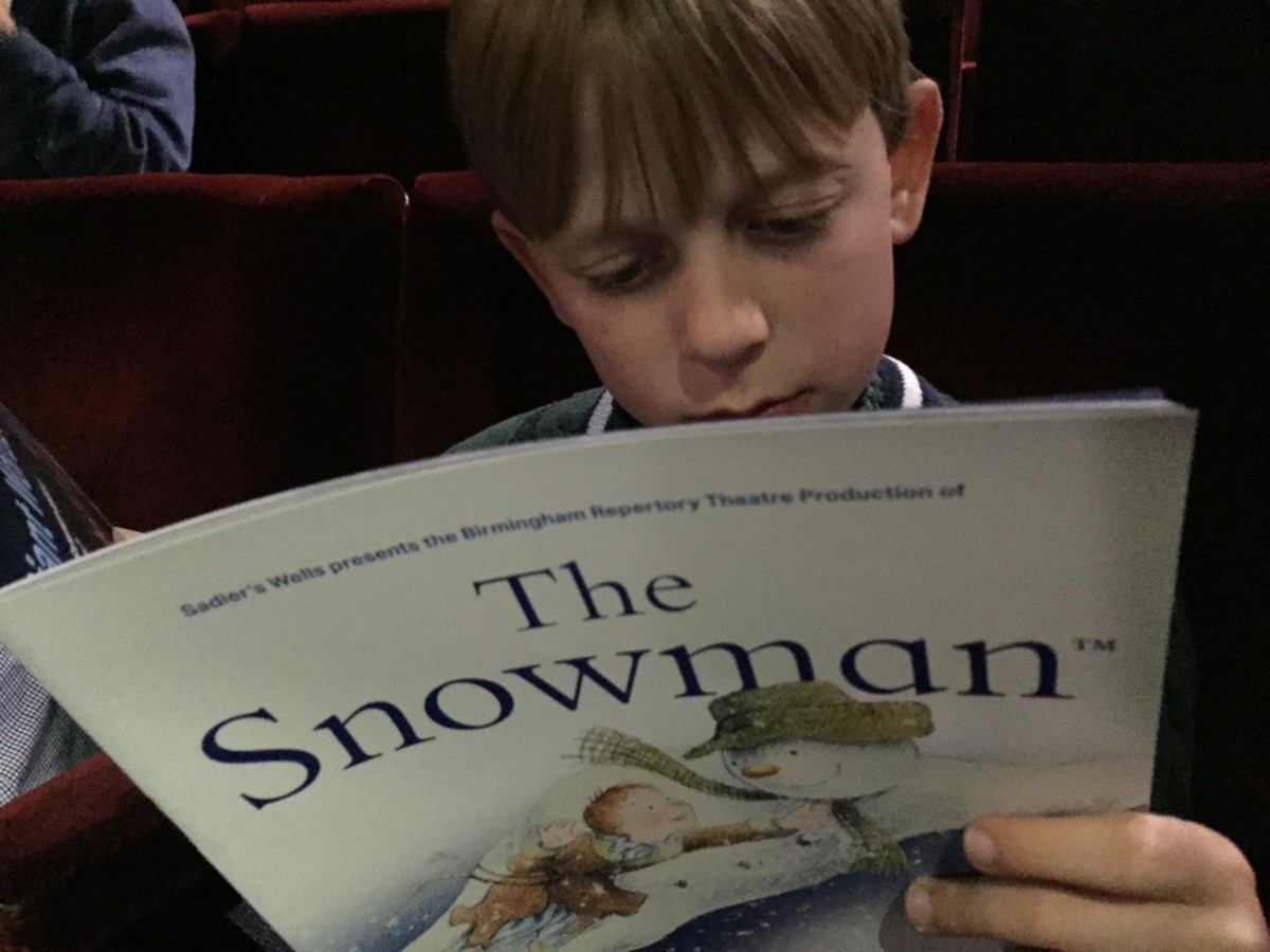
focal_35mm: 29
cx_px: 635
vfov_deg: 48.2
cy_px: 476
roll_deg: +4.8
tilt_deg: -24.3
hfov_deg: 61.7
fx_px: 1064
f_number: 2.2
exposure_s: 1/15
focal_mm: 4.15
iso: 2000
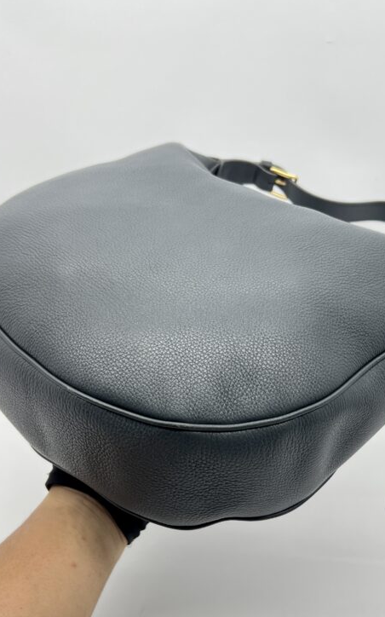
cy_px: 372
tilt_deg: -28.9
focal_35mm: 39
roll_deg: +0.6
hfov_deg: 32.6
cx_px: 233
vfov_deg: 50.1
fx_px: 655
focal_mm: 5.7
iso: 50
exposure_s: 1/100
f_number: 1.5
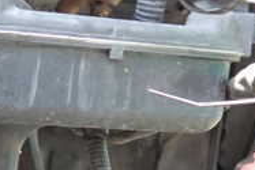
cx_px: -79
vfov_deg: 13.3
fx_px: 709
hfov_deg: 18.9
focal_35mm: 100
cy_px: 218
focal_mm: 5.4
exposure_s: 1/160
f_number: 2.3
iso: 200
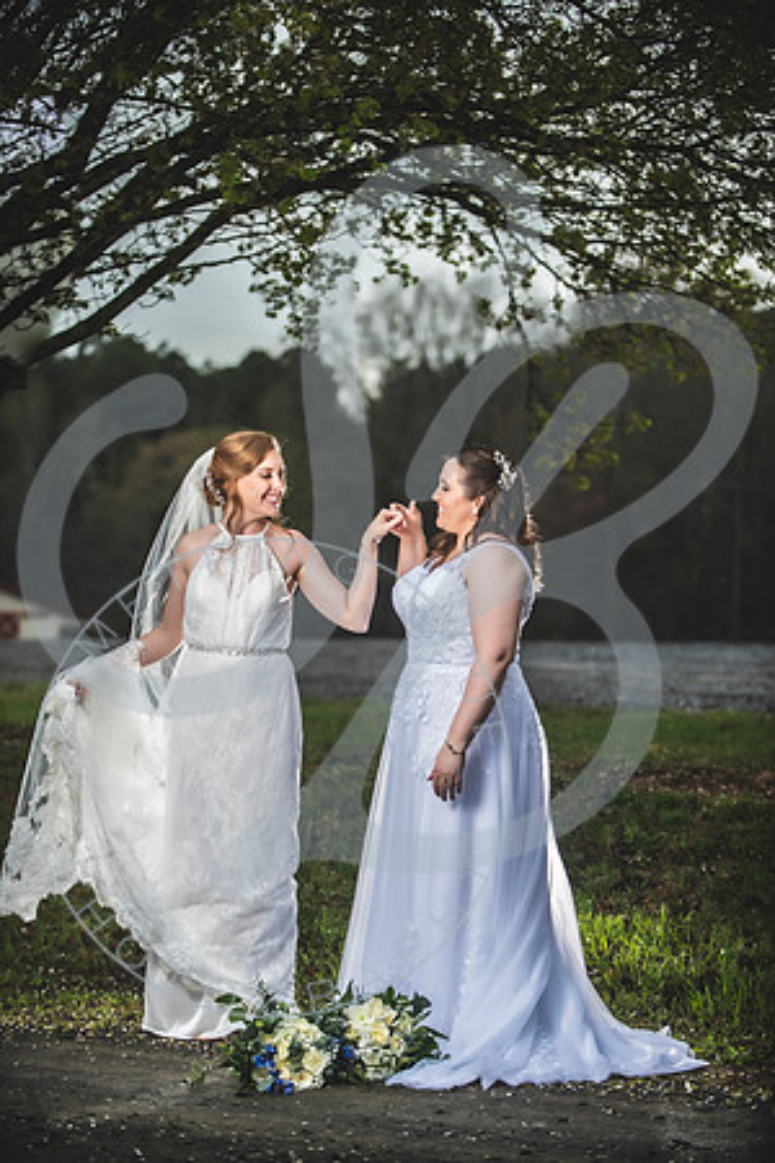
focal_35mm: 98
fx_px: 3164
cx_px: 388
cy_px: 582
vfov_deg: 20.8
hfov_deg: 14.0
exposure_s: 1/250
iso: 100
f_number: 2.8
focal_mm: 98
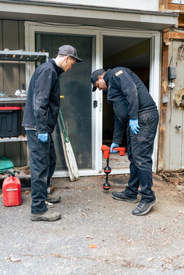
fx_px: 327
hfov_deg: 31.4
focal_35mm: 43
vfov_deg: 45.7
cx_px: 92
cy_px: 138
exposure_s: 1/250
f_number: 2.8
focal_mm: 42.7
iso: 160
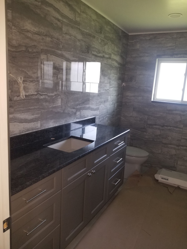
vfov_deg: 67.3
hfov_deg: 53.1
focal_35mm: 26
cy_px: 124
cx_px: 94
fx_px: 187
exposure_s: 1/25
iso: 160
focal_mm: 4.25
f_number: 1.7
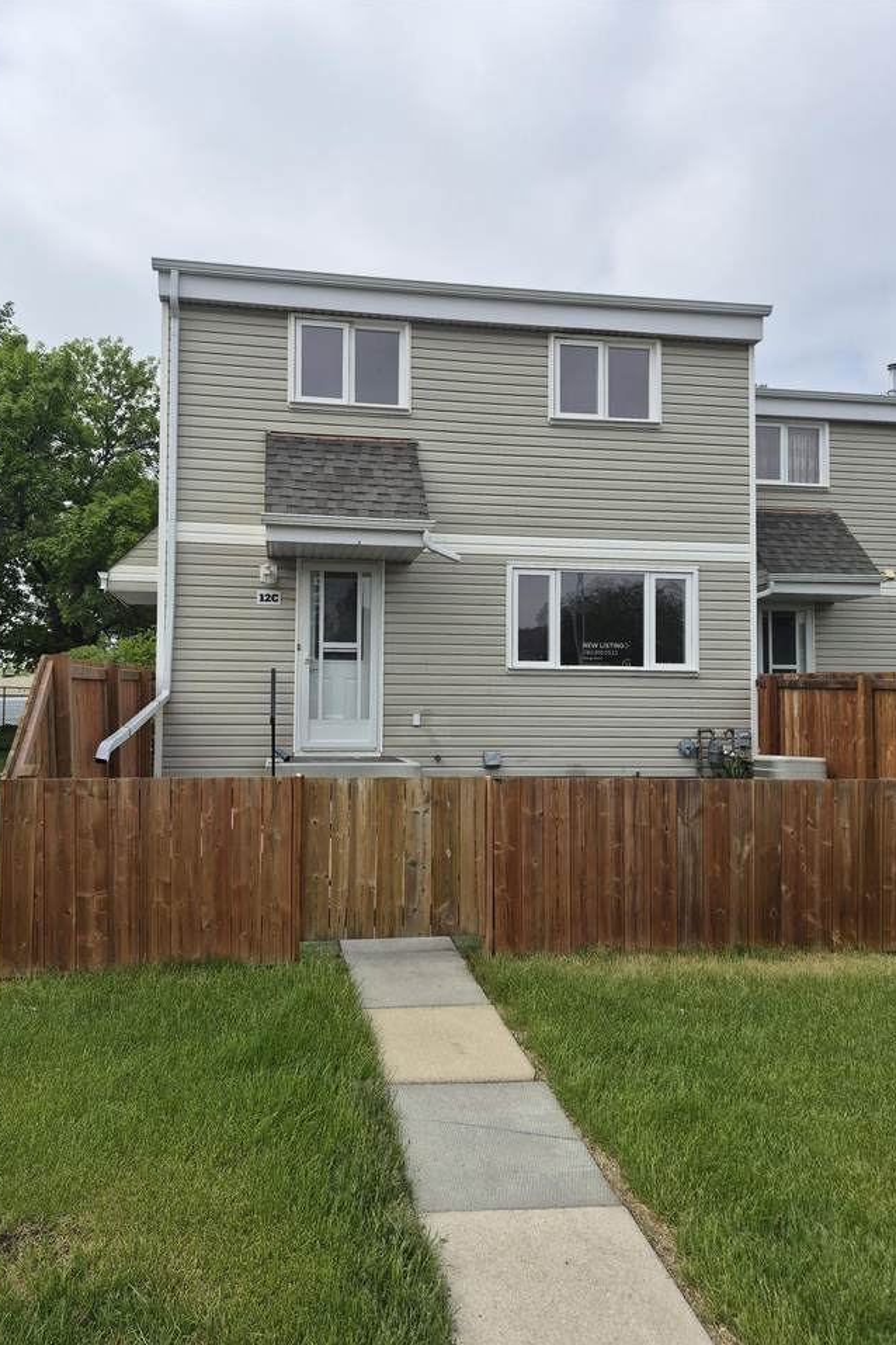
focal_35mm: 24
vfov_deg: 73.7
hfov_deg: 53.1
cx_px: 419
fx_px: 896
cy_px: 672
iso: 80
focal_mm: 5.4
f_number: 1.8
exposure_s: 1/6160
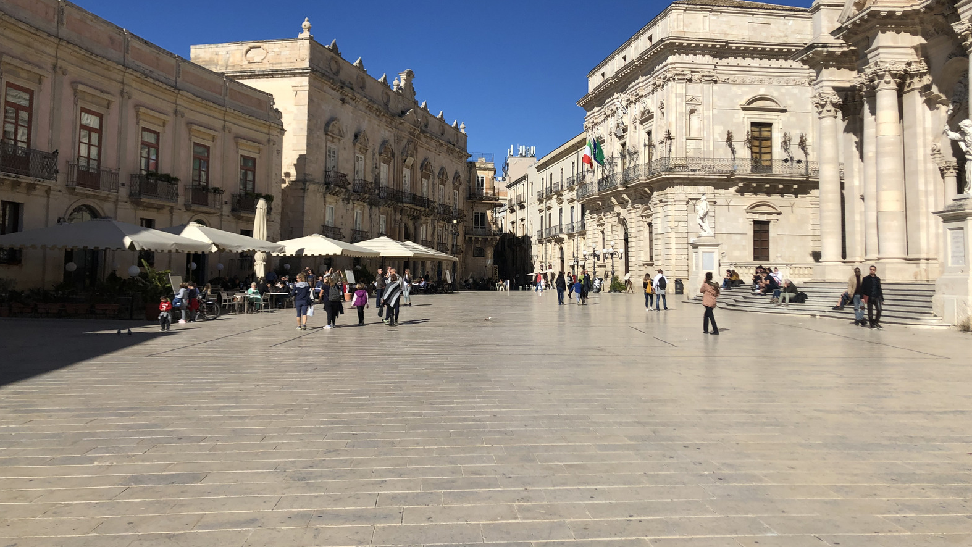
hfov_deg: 62.6
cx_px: 485
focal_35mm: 31
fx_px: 799
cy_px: 222
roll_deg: +0.1
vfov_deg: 37.7
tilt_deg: +3.3
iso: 25
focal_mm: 4
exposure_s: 1/4049
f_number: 1.8
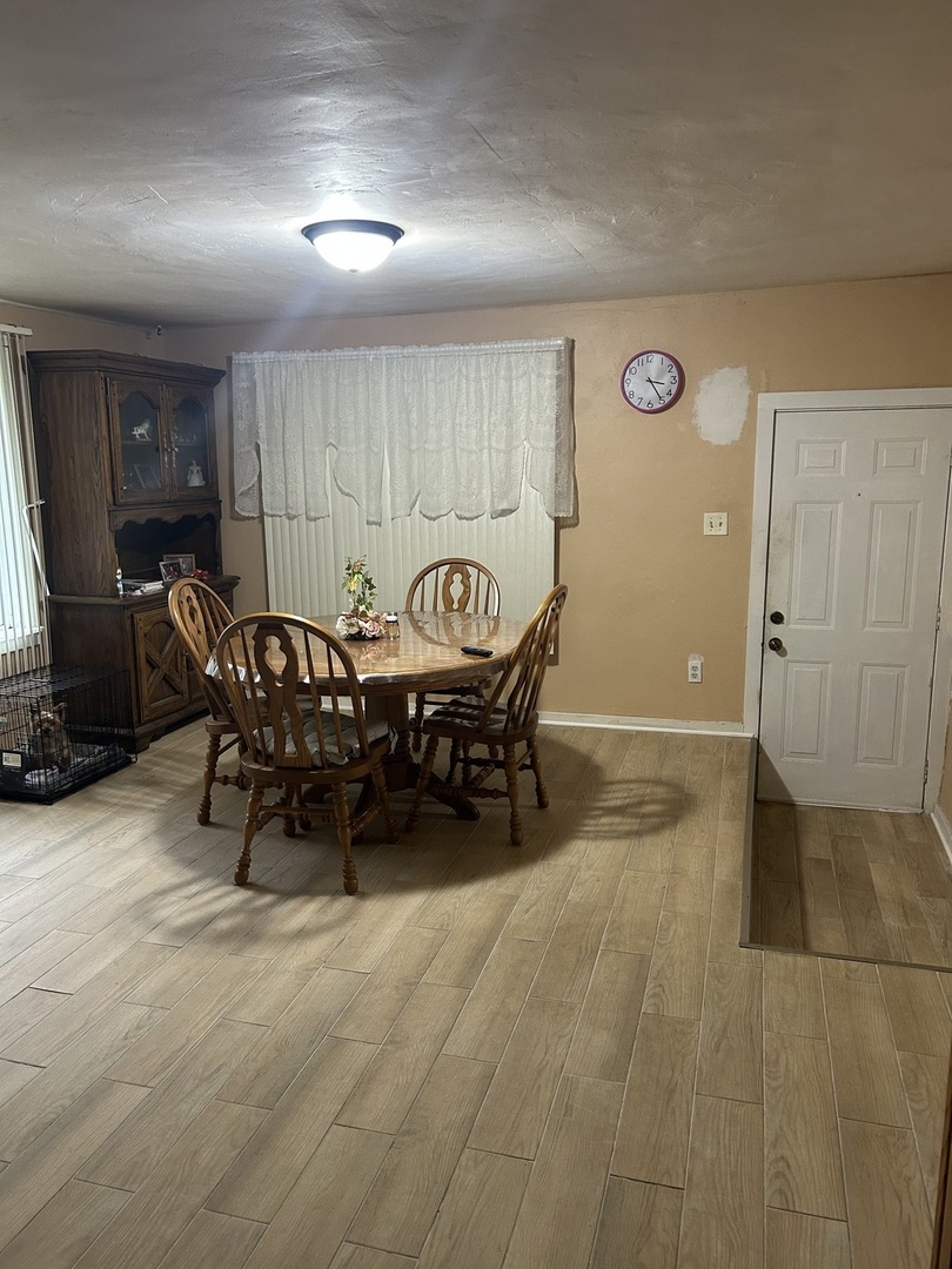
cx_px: 476
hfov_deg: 53.1
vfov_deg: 67.3
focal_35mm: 26
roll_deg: -0.2
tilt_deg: -10.4
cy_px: 634
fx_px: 953
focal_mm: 5.7
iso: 250
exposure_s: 1/60
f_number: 1.5
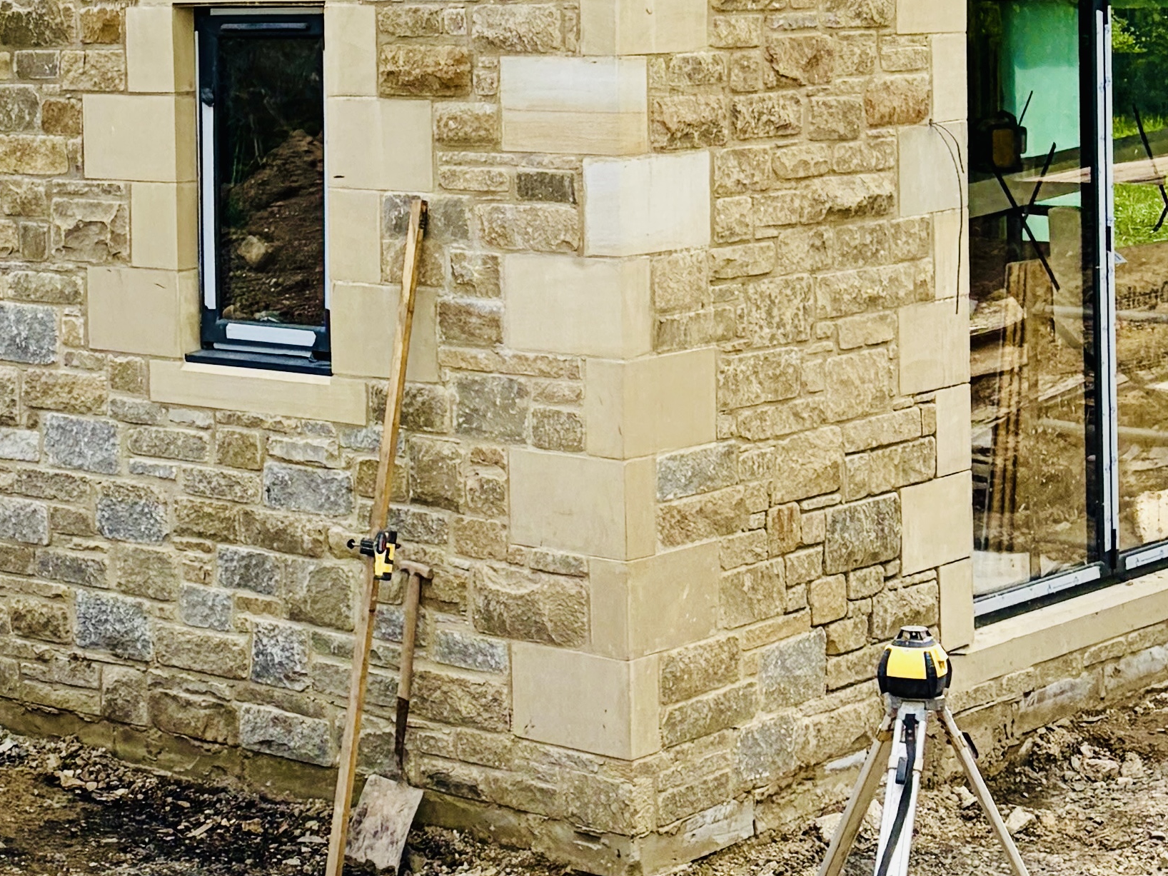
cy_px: 19
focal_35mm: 68
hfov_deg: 28.4
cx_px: 389
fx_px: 2294
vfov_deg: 21.0
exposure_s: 1/5814
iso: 50
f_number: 1.6
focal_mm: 5.96
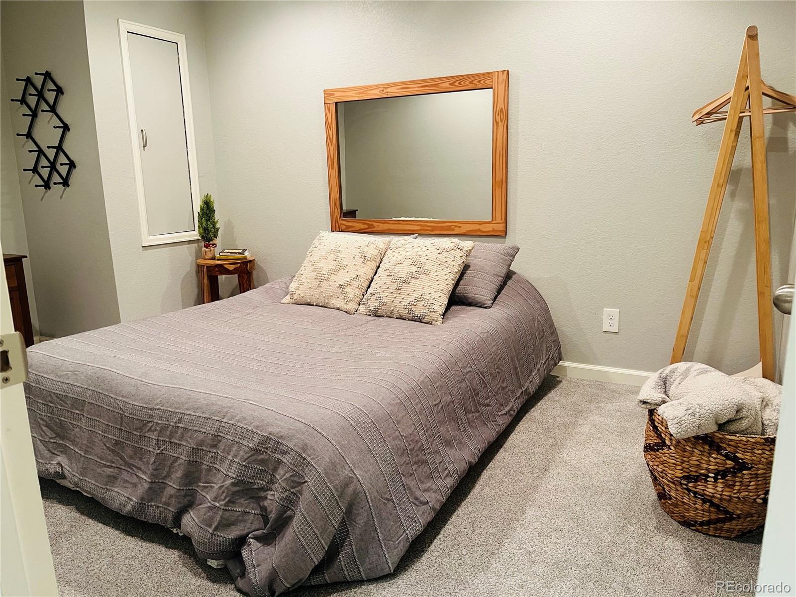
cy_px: 298
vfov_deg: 53.1
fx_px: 598
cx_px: 398
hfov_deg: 67.3
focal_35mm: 26
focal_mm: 5.1
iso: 250
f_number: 1.6
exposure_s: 1/60
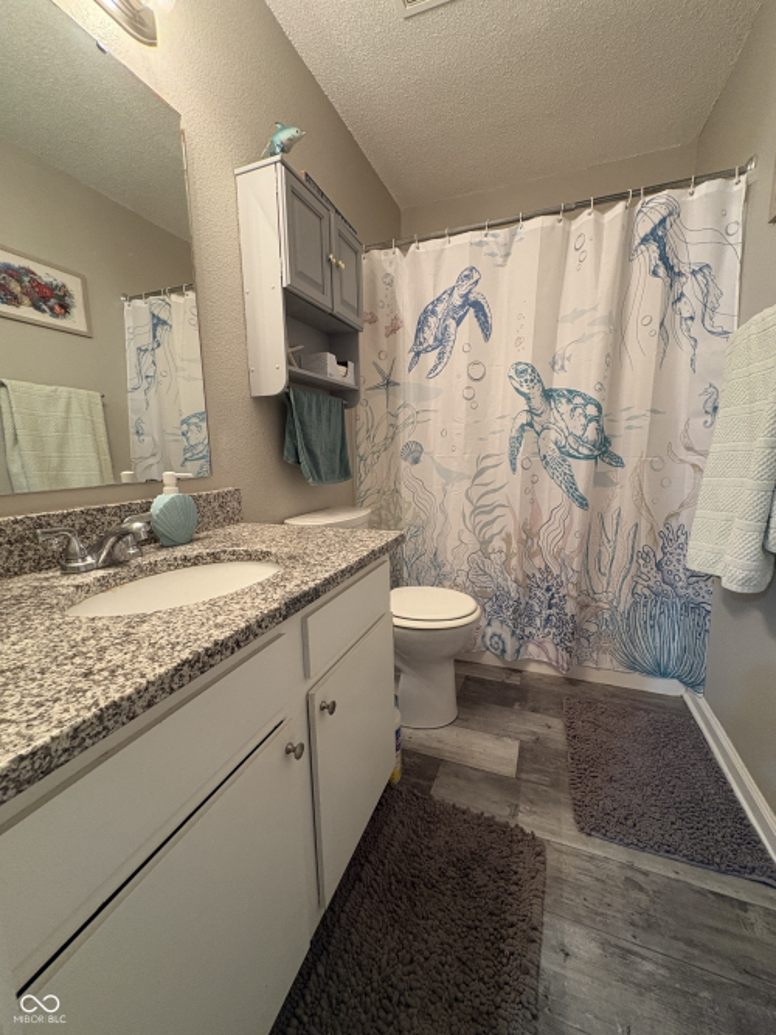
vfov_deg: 102.1
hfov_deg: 85.7
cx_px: 388
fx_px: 419
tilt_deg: -8.5
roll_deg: +0.5
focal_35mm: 14
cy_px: 518
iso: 320
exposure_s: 1/60
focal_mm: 2.22
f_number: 2.2
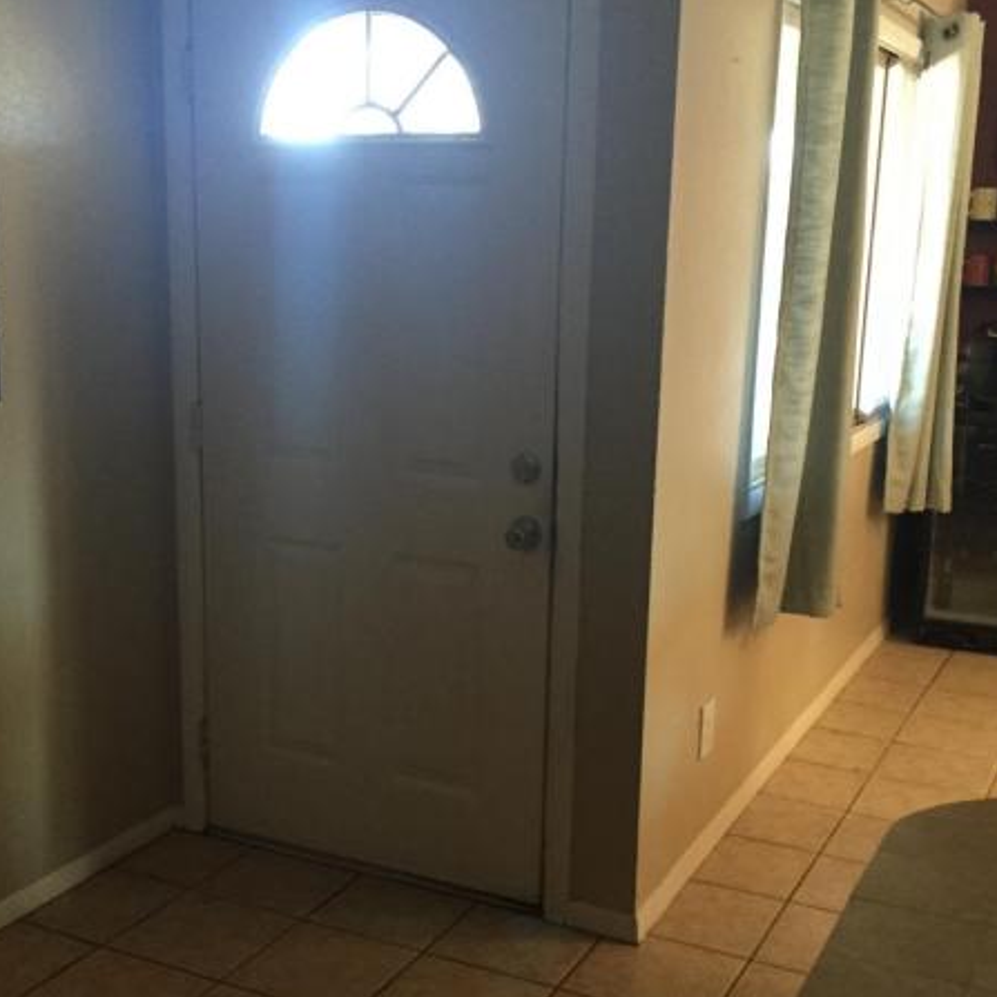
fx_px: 1434
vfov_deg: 38.3
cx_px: 417
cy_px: 551
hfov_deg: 38.2
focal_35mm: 44
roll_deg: -1.0
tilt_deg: -13.0
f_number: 2.2
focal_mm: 4.15
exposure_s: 1/24
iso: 250
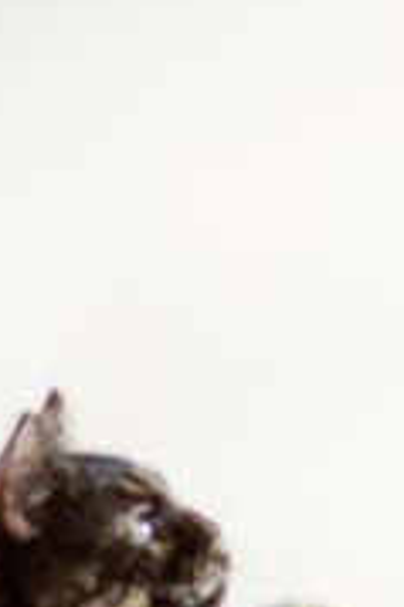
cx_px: 1389
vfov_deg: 6.1
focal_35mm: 335
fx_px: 5650
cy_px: 687
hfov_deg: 3.9
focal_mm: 50
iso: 1600
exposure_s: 1/250
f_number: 2.5
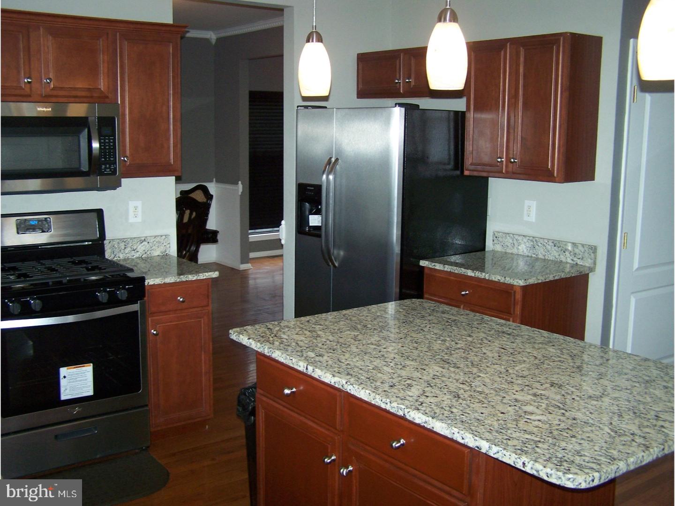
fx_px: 741
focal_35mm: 38
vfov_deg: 37.7
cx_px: 338
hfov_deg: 49.0
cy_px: 253
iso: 160
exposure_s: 1/60
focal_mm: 6.3
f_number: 2.8
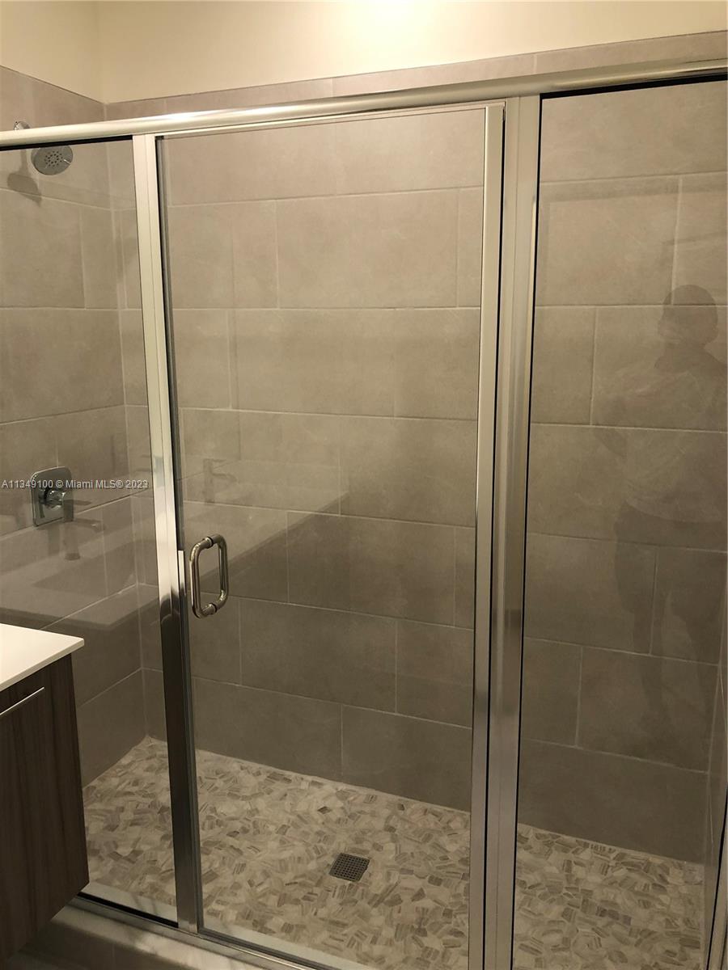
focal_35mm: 28
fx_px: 785
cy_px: 485
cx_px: 364
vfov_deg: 63.4
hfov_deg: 49.7
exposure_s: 1/30
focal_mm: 4
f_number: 1.8
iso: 32
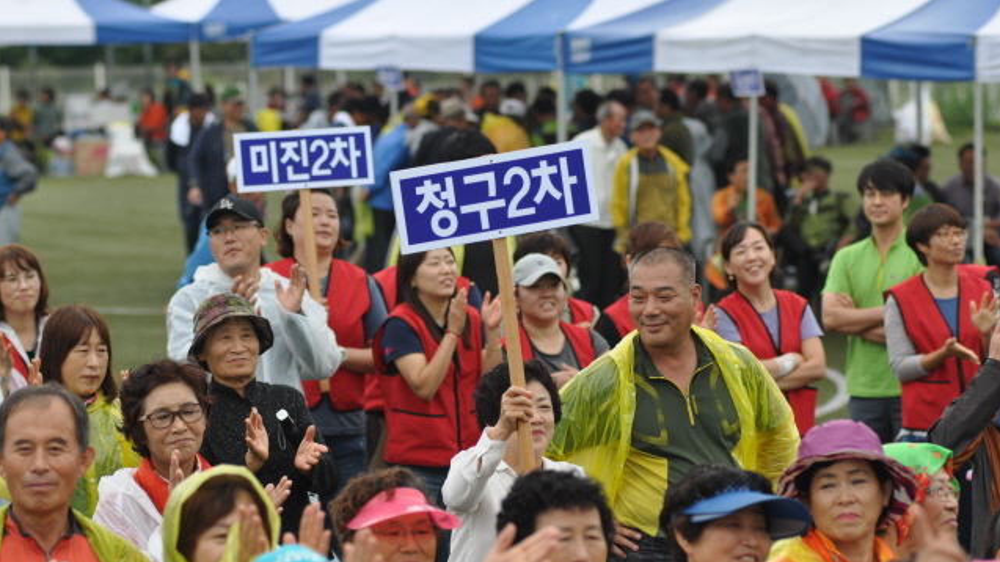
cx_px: 501
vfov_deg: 4.5
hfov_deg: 8.1
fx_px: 7105
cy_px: 271
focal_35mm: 268
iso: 450
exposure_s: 1/1000
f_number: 4
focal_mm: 170
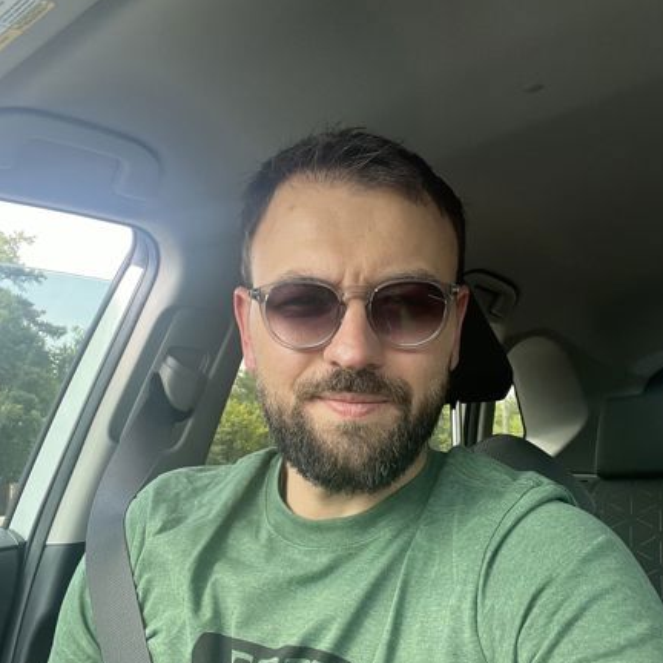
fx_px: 780
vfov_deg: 46.0
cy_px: 338
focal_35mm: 36
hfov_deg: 46.0
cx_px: 336
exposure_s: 1/121
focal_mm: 2.71
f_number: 2.2
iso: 80
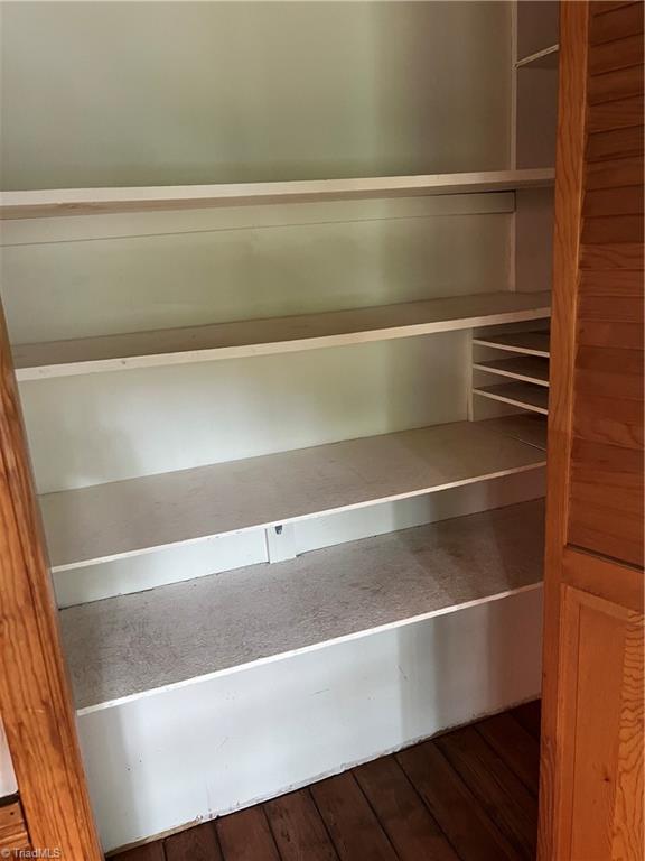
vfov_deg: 67.3
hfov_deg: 53.1
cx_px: 322
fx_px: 646
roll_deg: +3.8
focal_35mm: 26
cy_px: 430
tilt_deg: -14.8
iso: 400
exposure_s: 1/40
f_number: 1.5
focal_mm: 5.7
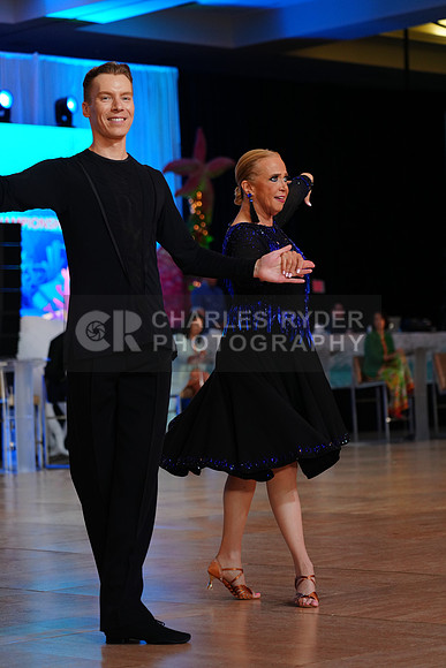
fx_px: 1950
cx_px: 223
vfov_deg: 19.5
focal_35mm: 105
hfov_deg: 13.0
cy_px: 334
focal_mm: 105
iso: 1600
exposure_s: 1/400
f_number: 4
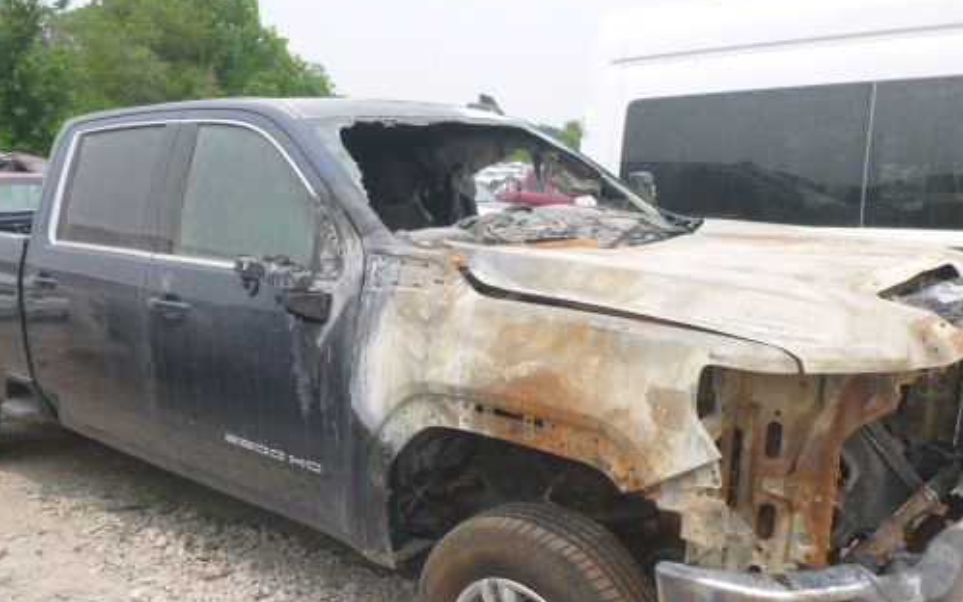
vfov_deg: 36.8
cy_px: 409
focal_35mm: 34
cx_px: 444
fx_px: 892
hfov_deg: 56.6
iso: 100
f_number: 3.9
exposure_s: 1/320
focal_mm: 4.5
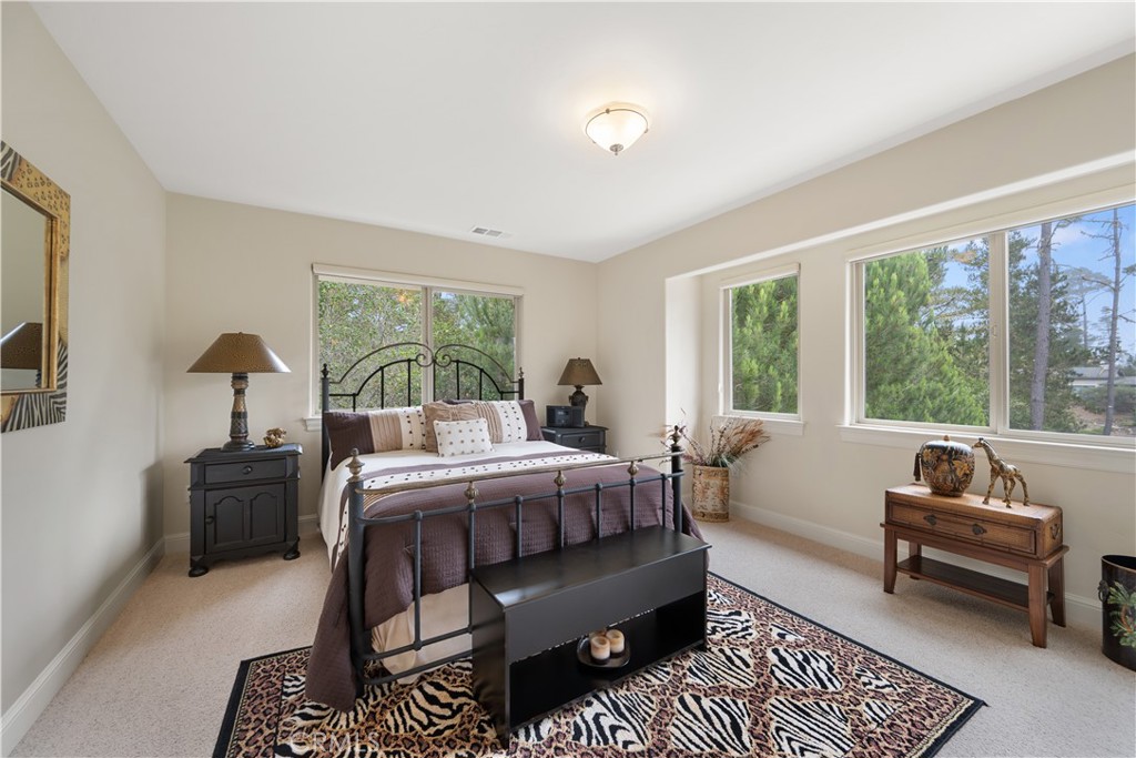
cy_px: 379
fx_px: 442
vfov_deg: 81.2
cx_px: 568
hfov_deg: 104.2
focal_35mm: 14
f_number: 8
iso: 100
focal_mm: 14
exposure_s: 1/2.5
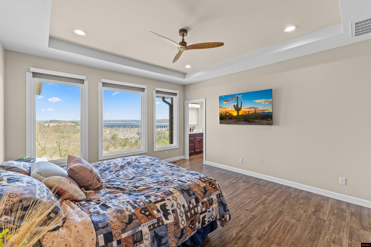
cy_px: 124
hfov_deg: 100.4
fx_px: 155
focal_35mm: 15
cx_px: 186
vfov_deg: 77.3
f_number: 9
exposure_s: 1/5
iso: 200
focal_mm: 10
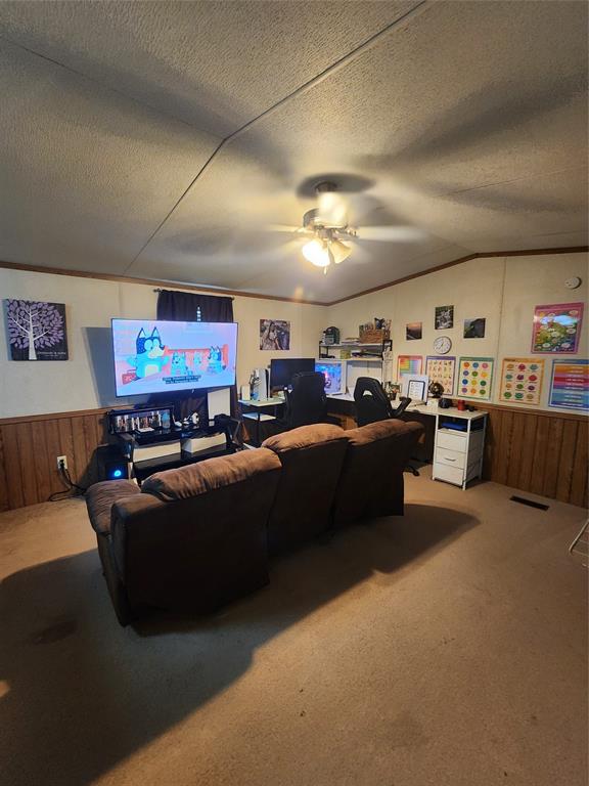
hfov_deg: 89.9
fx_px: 295
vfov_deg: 106.2
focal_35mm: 13
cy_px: 393
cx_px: 294
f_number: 2.2
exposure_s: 1/30
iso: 500
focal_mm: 2.2
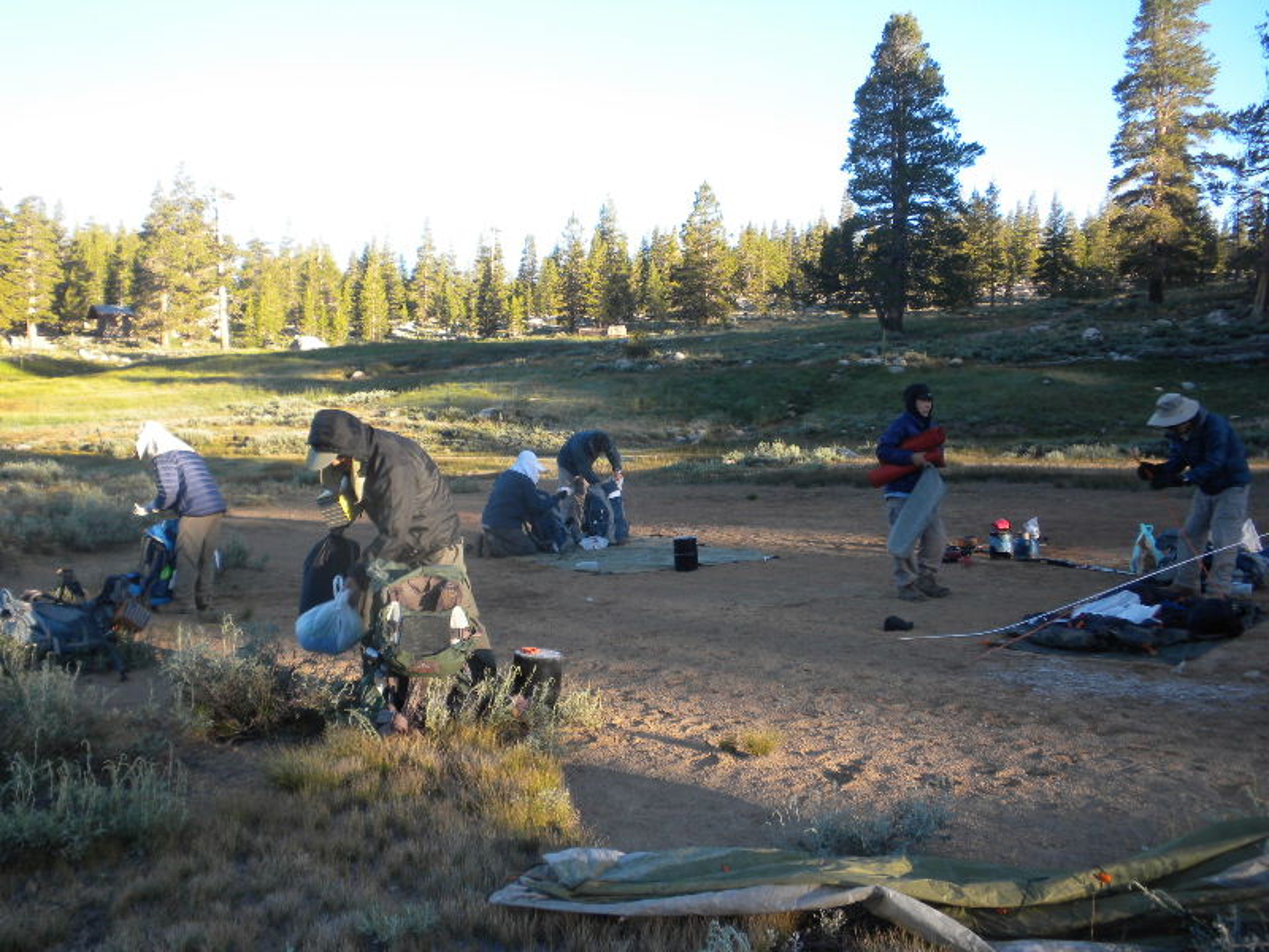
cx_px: 634
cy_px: 476
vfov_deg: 38.7
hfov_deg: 50.1
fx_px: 1356
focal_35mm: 37
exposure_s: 1/92.4
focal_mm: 6.6
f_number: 3.5
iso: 64
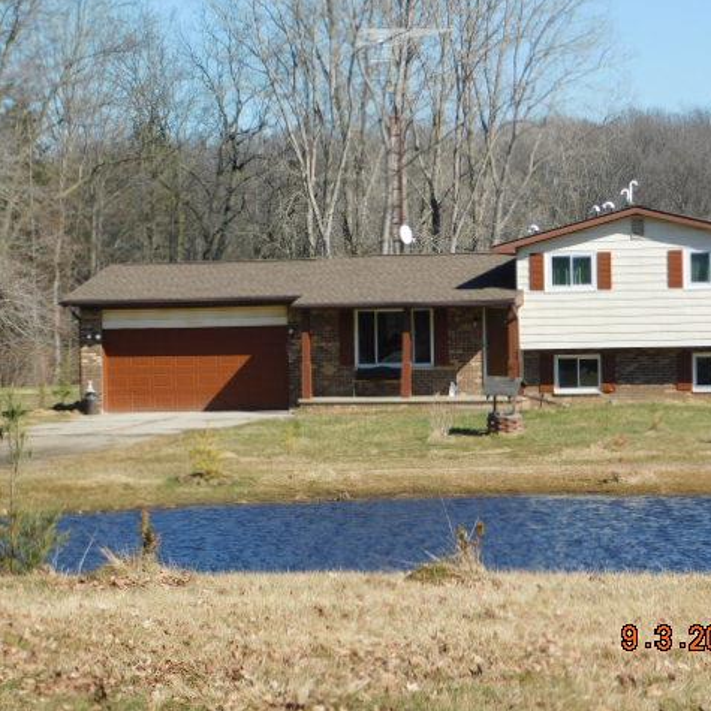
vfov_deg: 12.7
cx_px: 454
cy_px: 355
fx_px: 3184
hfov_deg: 12.7
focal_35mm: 137
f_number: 4.8
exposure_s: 1/640
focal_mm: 20.3
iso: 125
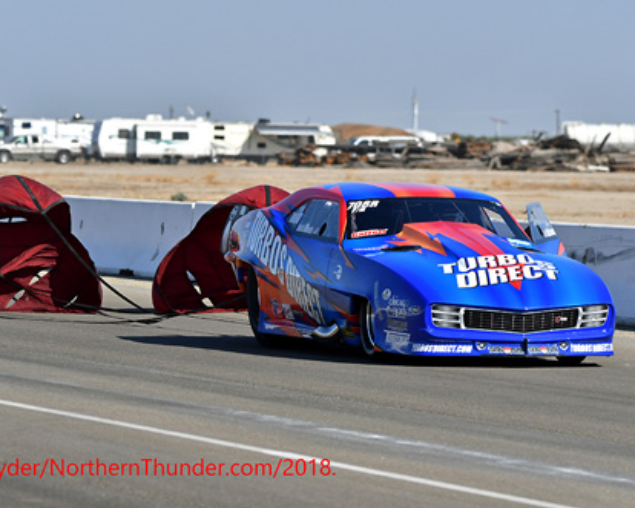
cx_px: 271
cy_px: 253
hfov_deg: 5.7
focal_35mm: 340
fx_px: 6388
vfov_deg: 4.6
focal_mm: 200
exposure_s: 1/1250
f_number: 5.6
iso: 160
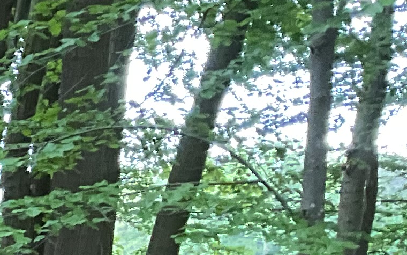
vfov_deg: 7.3
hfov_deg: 10.7
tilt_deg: -13.7
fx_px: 1808
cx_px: -612
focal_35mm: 163
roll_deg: -0.2
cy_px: 724
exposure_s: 1/60
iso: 125
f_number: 1.8
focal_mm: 3
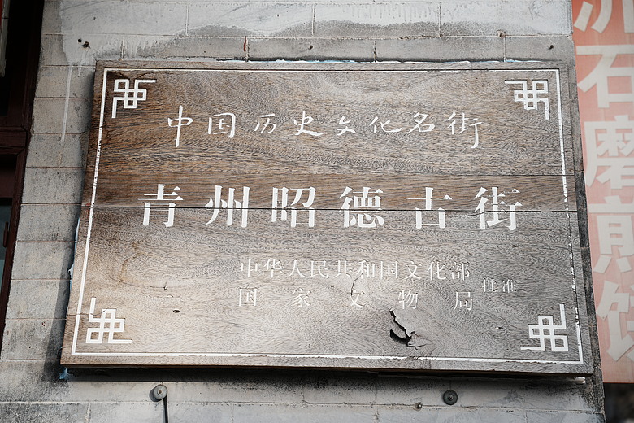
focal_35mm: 49
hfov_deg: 40.3
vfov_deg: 27.5
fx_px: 865
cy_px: 212
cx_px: 317
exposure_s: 1/1000
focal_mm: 49.1
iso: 125
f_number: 2.8
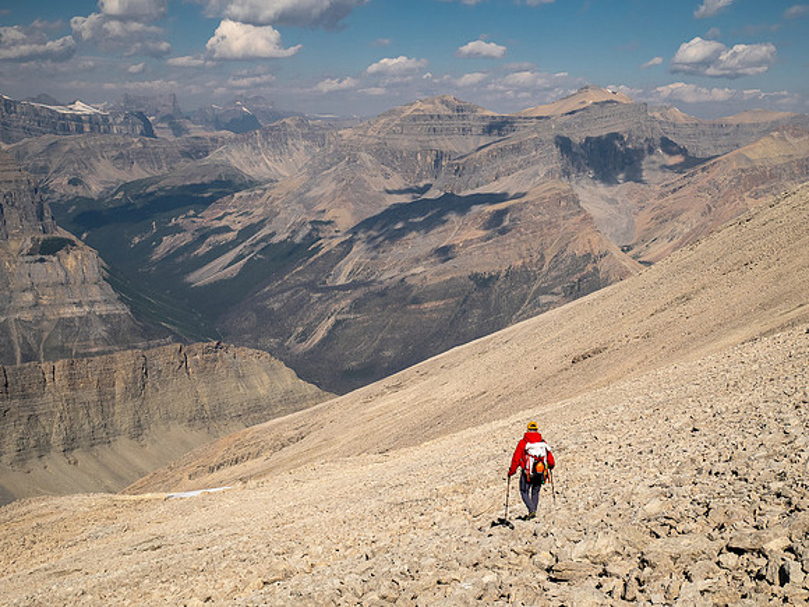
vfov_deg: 29.1
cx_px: 404
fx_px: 1169
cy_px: 304
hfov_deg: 38.2
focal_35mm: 50
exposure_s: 1/500
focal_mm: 25
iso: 200
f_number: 8
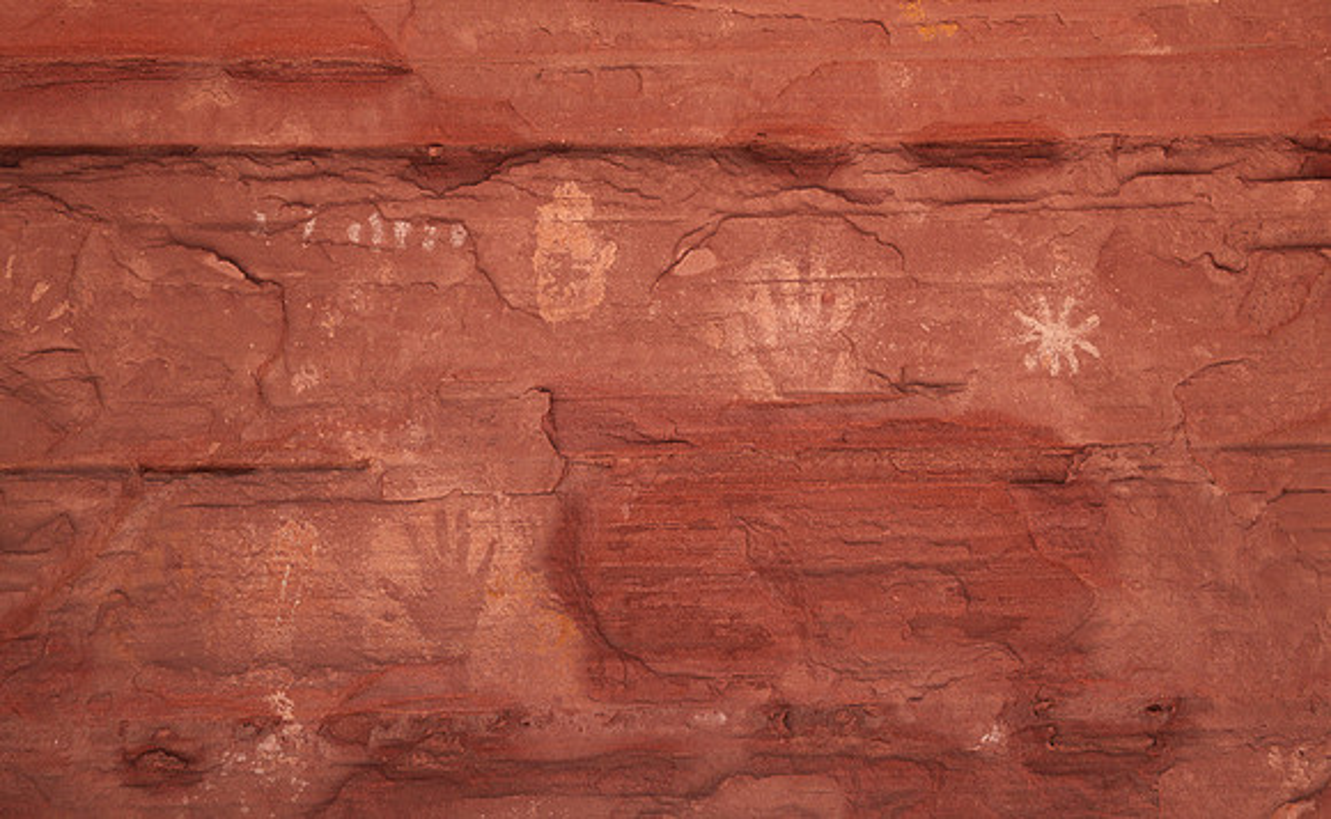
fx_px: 17736
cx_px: 892
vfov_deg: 2.6
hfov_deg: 4.3
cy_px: 225
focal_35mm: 491
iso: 400
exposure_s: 1/250
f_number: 6.3
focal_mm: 358.1
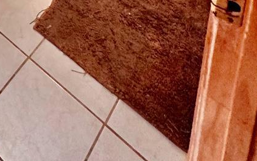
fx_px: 378
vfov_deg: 13.8
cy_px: -254
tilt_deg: -13.5
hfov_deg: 32.8
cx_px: -27
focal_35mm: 54
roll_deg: -0.7
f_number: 2.2
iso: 320
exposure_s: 1/60
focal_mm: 2.22
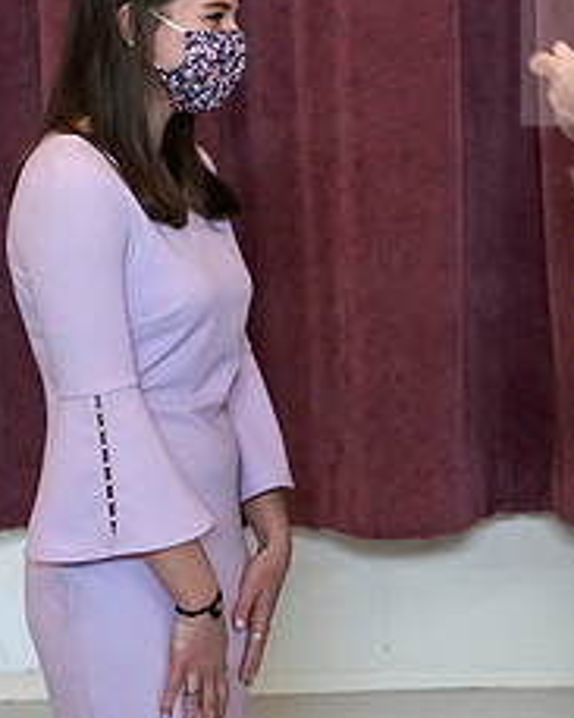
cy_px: 243
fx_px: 2422
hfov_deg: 13.5
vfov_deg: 16.8
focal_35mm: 114
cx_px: 427
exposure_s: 1/200
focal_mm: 48
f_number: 3.5
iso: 2500
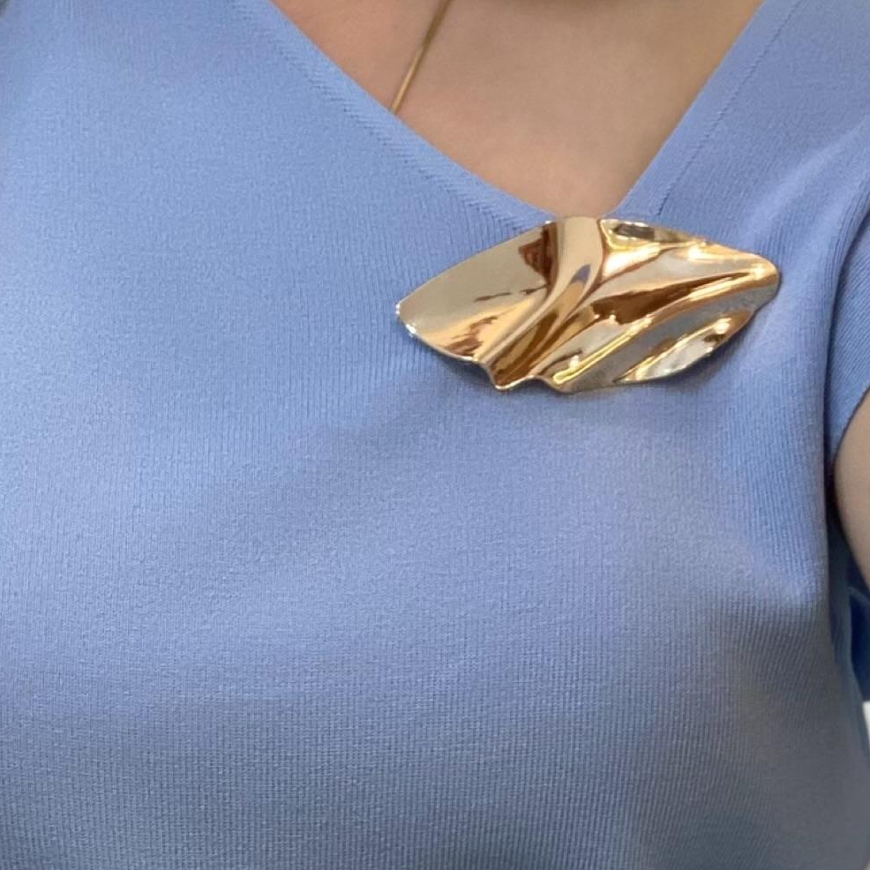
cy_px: 269
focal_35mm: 188
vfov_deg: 9.3
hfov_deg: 9.3
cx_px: 281
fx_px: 5346
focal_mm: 6
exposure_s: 1/100
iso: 80
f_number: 2
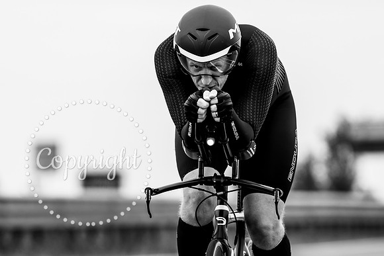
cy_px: 224
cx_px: 210
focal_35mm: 452
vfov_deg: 3.0
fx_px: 4821
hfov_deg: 4.6
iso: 100
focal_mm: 200
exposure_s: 1/800
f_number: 3.2
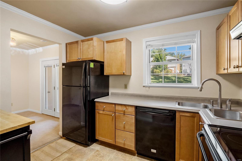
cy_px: 80
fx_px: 108
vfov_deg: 73.7
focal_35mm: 16
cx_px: 121
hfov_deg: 96.7
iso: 400
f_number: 6.3
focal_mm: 8
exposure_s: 1/20
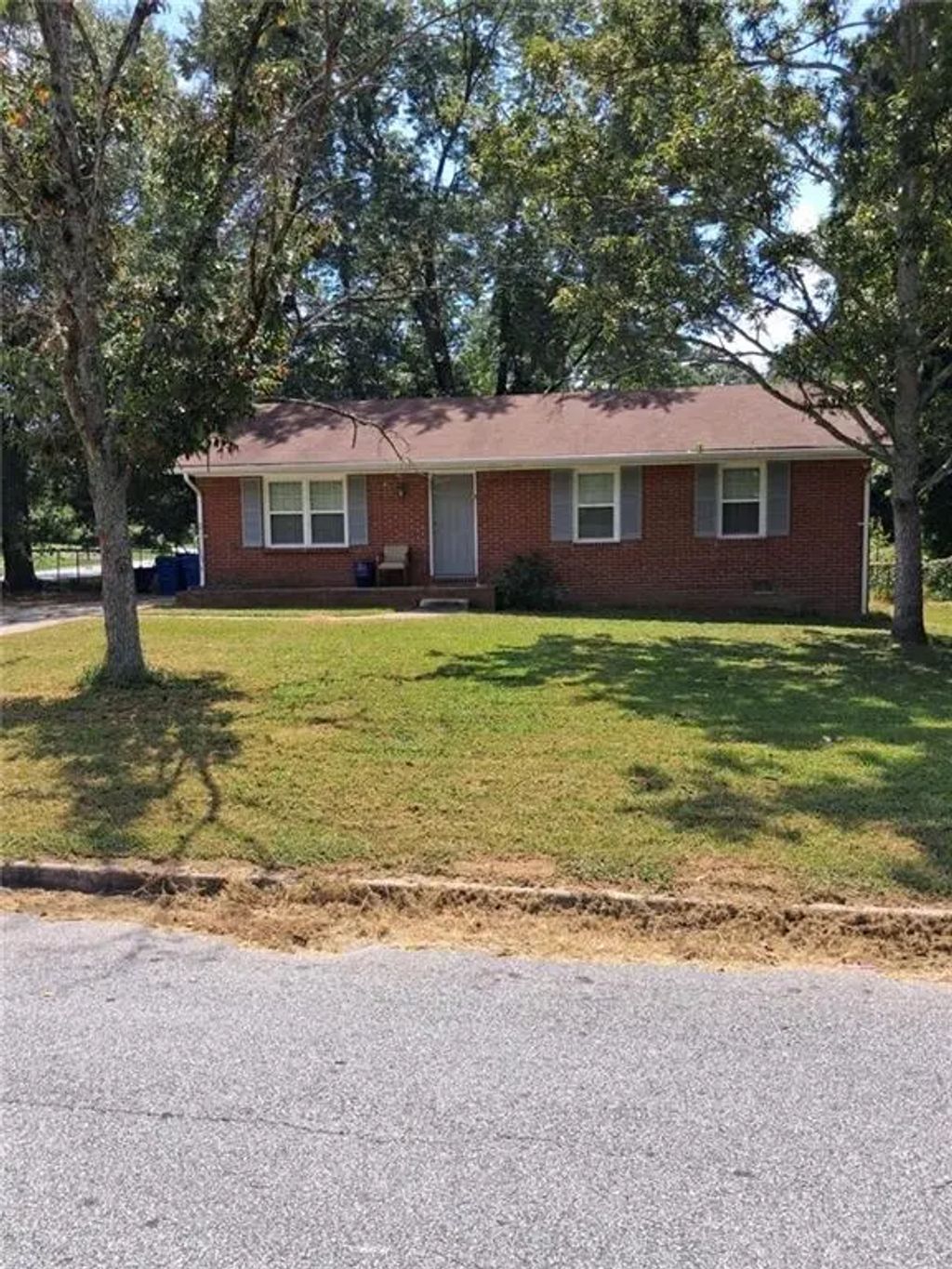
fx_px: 990
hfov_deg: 51.4
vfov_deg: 65.3
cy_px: 634
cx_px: 476
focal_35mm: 27
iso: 20
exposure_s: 1/393
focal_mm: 4
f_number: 1.8
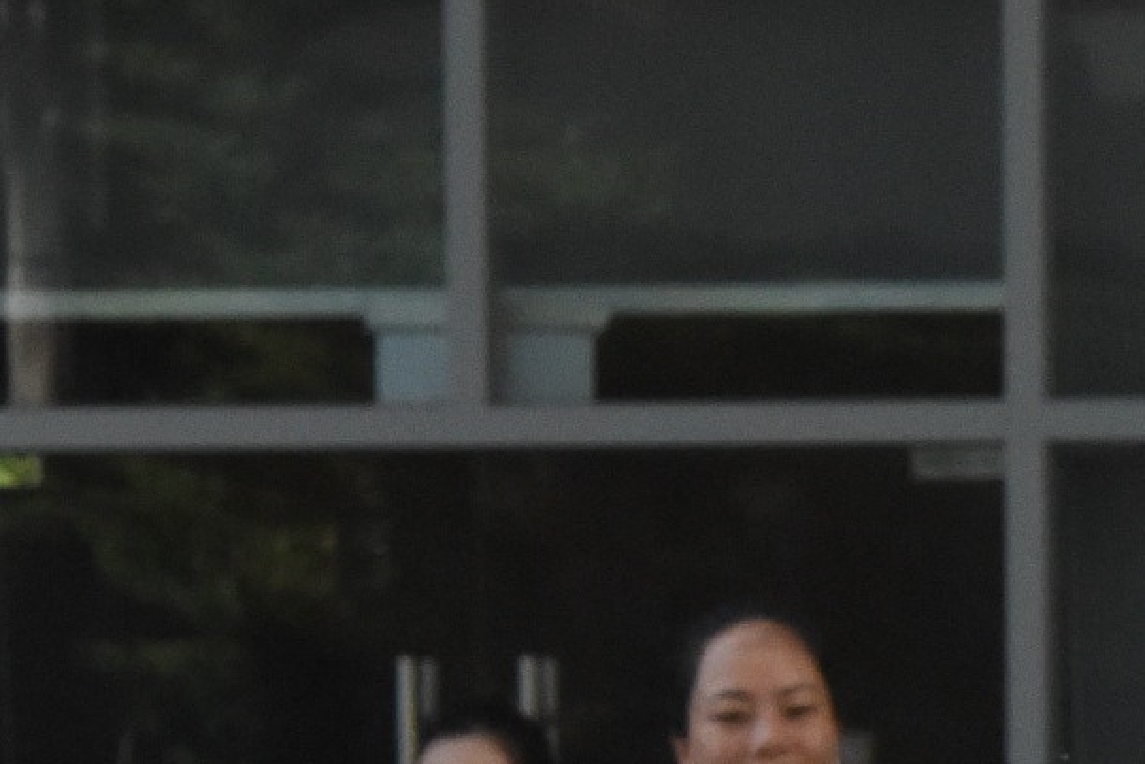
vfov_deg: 2.1
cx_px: 2307
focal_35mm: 637
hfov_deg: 3.2
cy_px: 1798
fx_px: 20264
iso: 3200
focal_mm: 105
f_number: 13
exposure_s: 1/1250
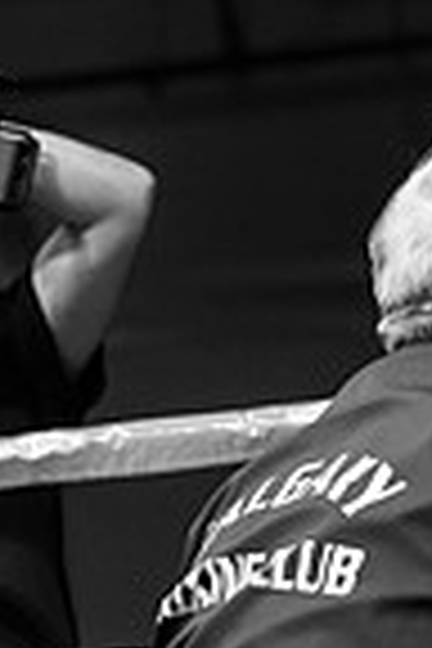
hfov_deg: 5.2
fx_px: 4716
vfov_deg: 7.8
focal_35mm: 262
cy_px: 502
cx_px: 716
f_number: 2.8
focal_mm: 65
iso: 3200
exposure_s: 1/800
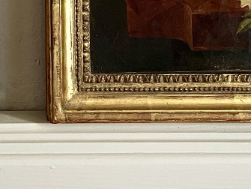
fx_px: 675
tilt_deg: -1.0
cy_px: -102
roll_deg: +0.4
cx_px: 22
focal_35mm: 93
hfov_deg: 20.6
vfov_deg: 14.7
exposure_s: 1/60
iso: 250
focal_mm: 4.2
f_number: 1.6
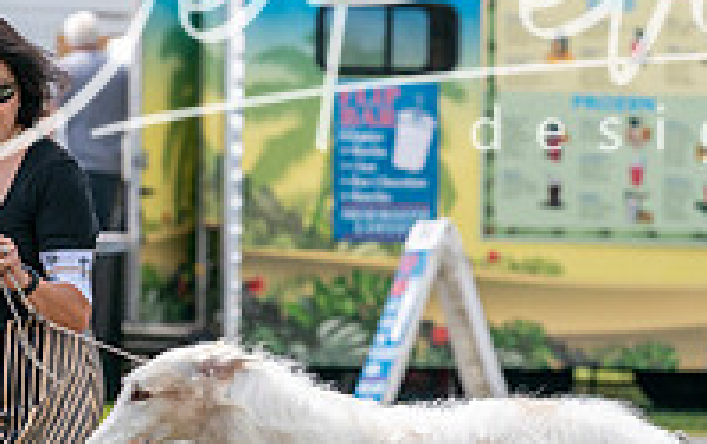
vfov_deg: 3.7
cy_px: 240
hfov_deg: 5.8
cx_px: 355
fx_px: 6927
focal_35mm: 359
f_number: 4
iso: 200
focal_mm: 121
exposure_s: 1/1600
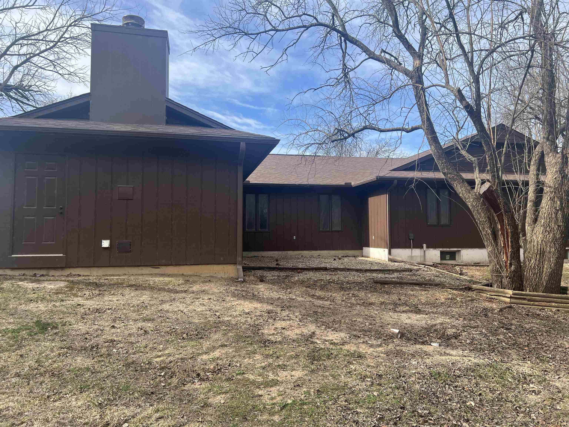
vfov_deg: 53.1
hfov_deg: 67.3
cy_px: 214
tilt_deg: +3.5
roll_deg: -0.1
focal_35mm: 26
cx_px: 284
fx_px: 427
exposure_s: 1/1751
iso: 50
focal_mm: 5.7
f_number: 1.5
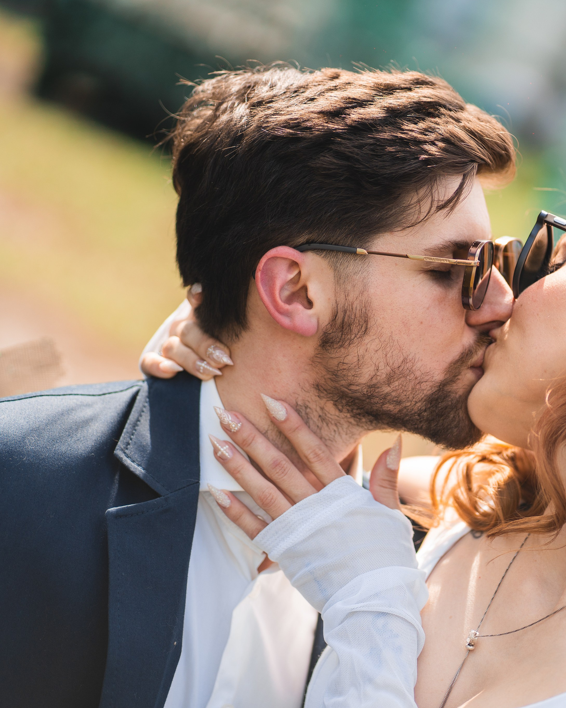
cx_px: 436
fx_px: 2512
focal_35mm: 120
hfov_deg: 12.8
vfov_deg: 16.0
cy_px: 354
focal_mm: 85
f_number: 1.8
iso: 160
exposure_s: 1/1000
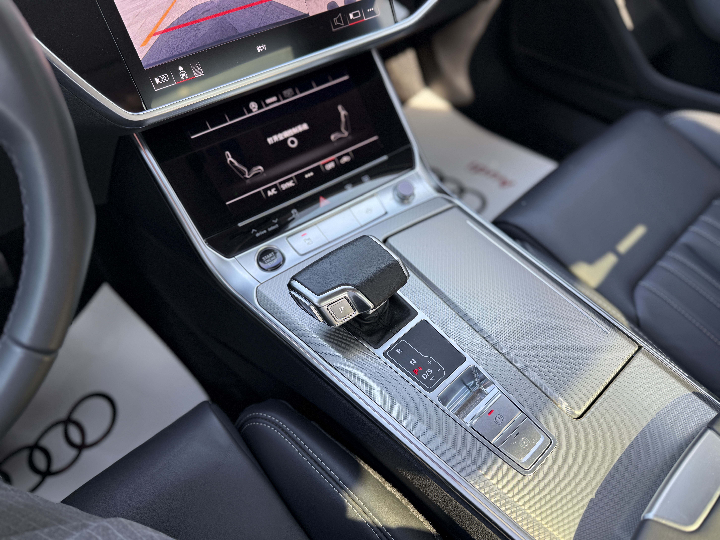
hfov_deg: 71.6
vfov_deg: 56.8
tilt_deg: -48.5
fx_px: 499
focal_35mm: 24
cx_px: 360
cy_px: 270
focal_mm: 6.76
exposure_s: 1/121
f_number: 1.78
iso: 64
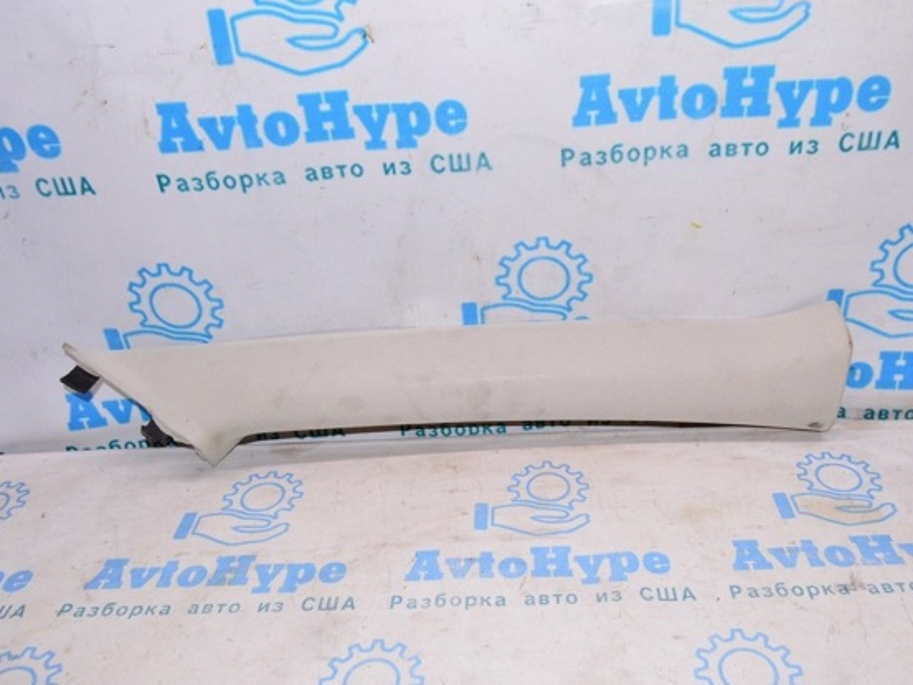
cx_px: 505
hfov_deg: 59.8
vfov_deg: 46.8
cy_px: 341
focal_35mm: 30
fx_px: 791
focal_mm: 18
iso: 1600
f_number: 8
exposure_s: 1/160
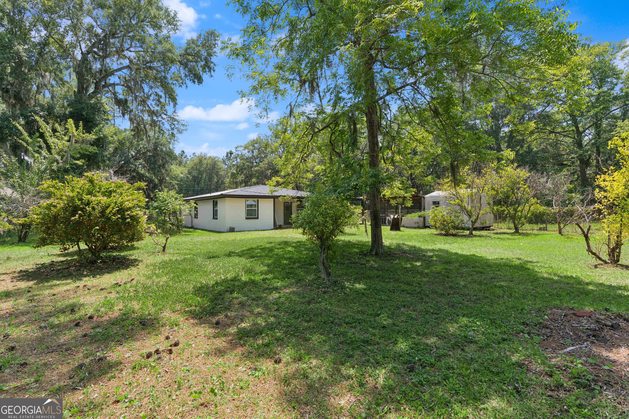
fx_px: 297
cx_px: 314
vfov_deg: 70.5
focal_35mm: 17
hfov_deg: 93.3
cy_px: 210
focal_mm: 17
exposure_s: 1/250
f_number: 8
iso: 250
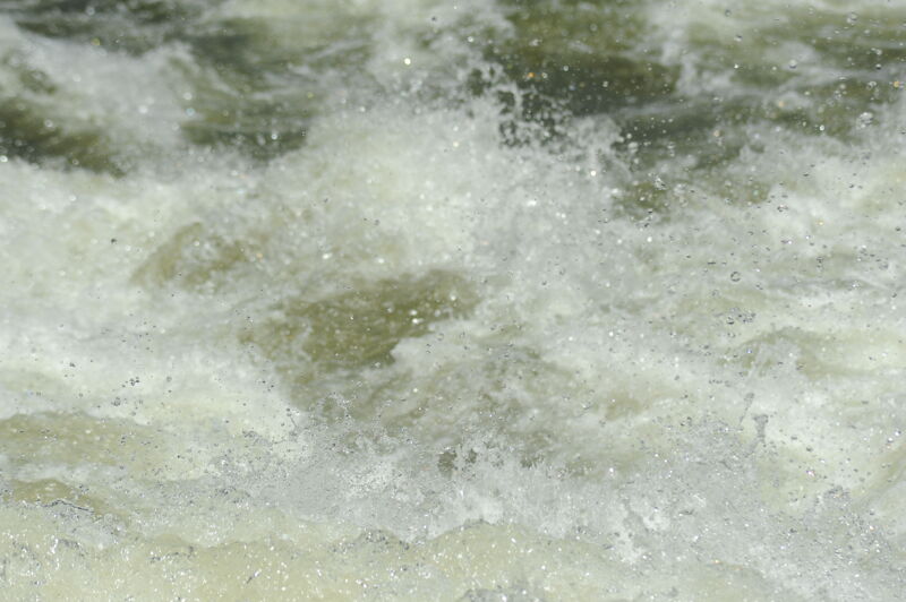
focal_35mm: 210
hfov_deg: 9.8
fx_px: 5281
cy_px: 301
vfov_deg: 6.5
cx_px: 453
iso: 320
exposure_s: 1/1600
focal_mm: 210
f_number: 8
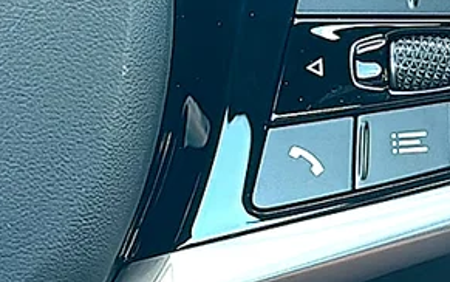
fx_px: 1472
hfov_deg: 17.2
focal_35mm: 120
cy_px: 44
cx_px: 387
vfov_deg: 10.9
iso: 64
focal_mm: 6.86
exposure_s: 1/167
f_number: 1.78
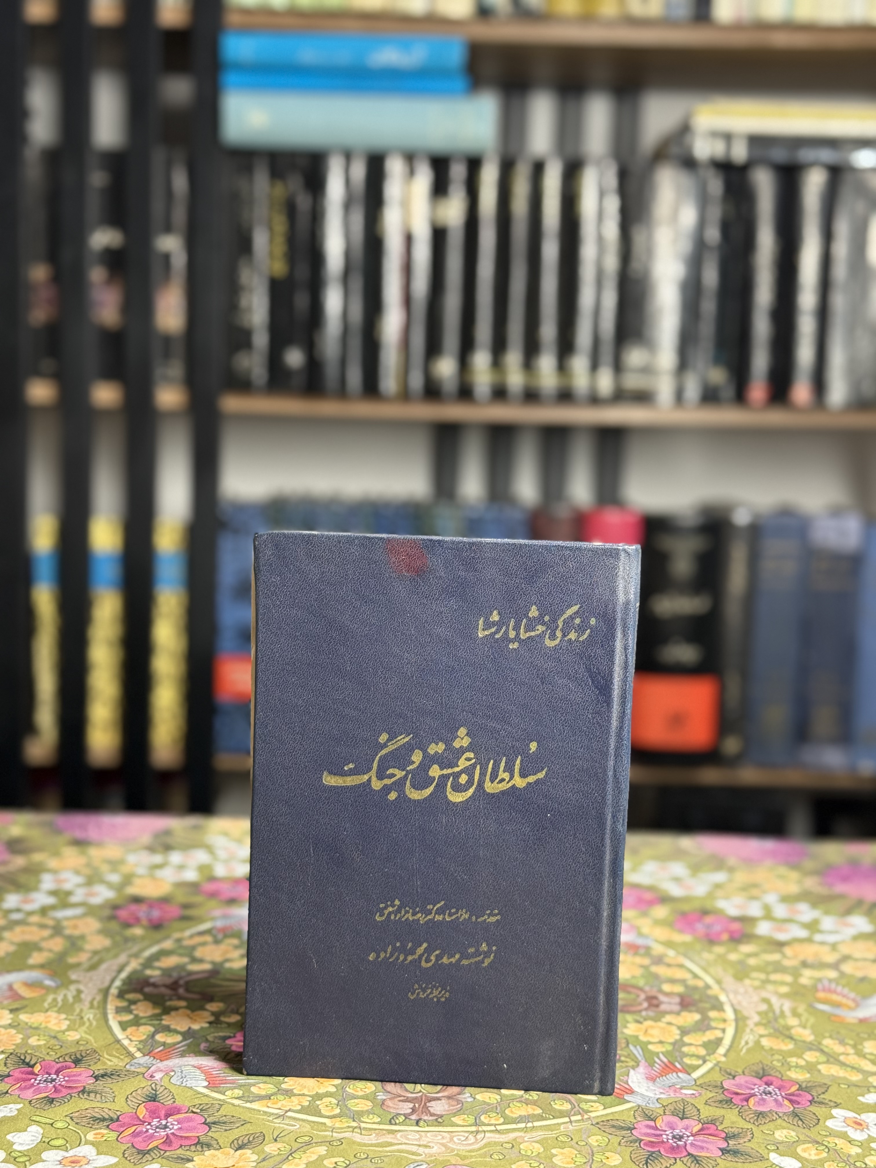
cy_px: 584
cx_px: 438
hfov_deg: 30.3
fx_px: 1620
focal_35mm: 48
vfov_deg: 39.7
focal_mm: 6.76
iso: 250
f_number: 1.78
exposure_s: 1/100
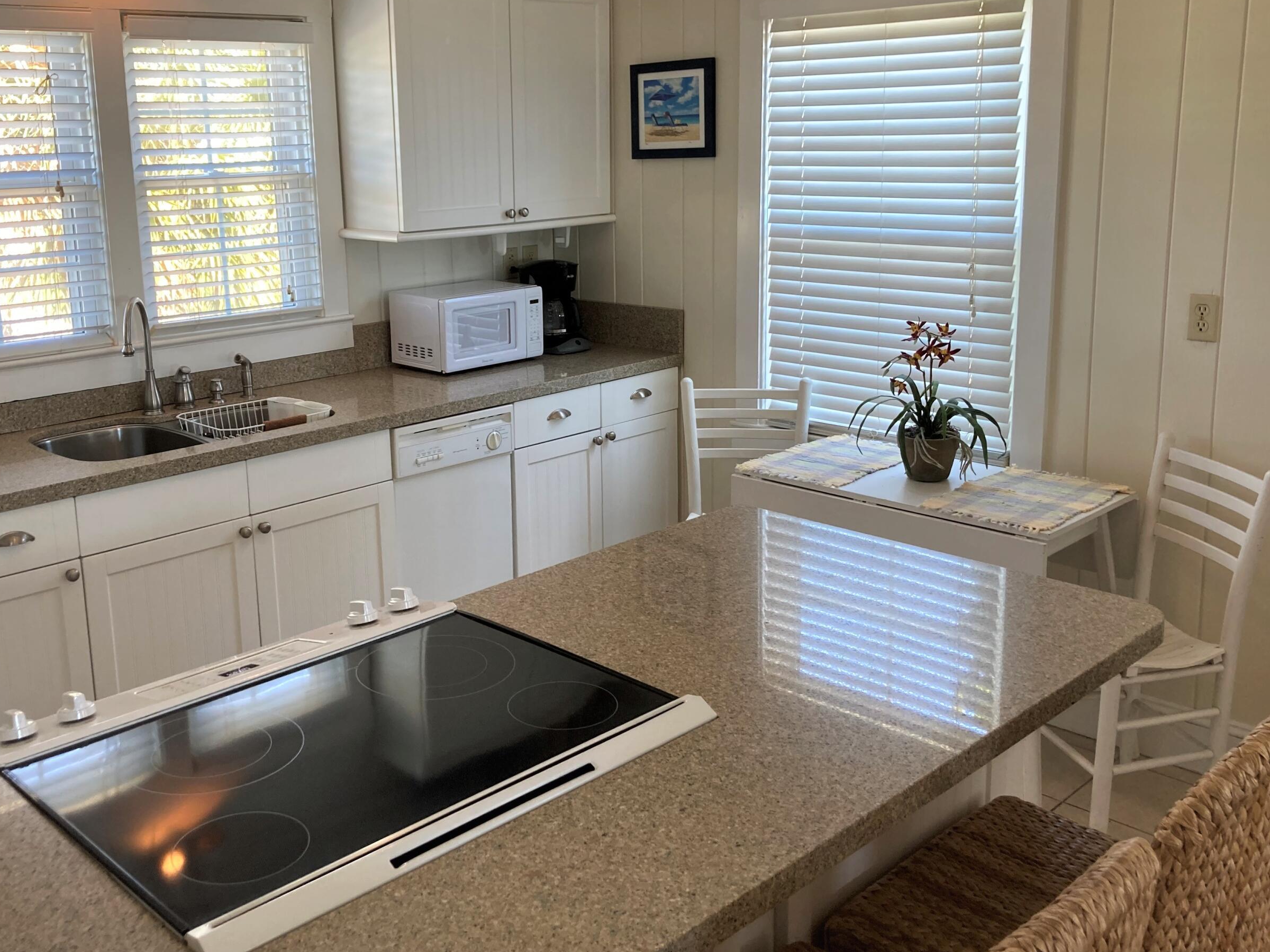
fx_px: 1284
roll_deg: +0.1
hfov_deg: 52.4
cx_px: 523
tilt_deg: -12.5
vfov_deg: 40.6
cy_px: 419
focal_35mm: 35
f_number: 1.8
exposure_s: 1/60
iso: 64
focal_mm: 3.99
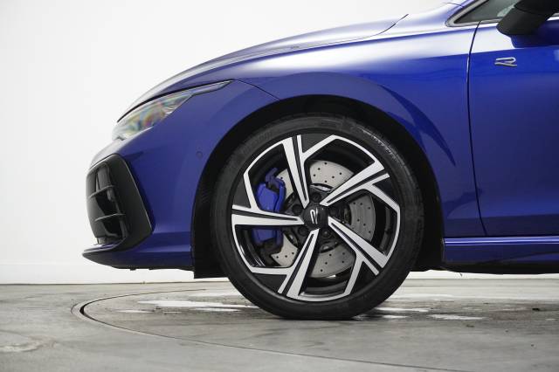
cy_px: 186
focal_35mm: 46
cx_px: 280
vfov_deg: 28.9
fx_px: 722
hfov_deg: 42.3
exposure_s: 1/160
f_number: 5
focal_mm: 31
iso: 4000
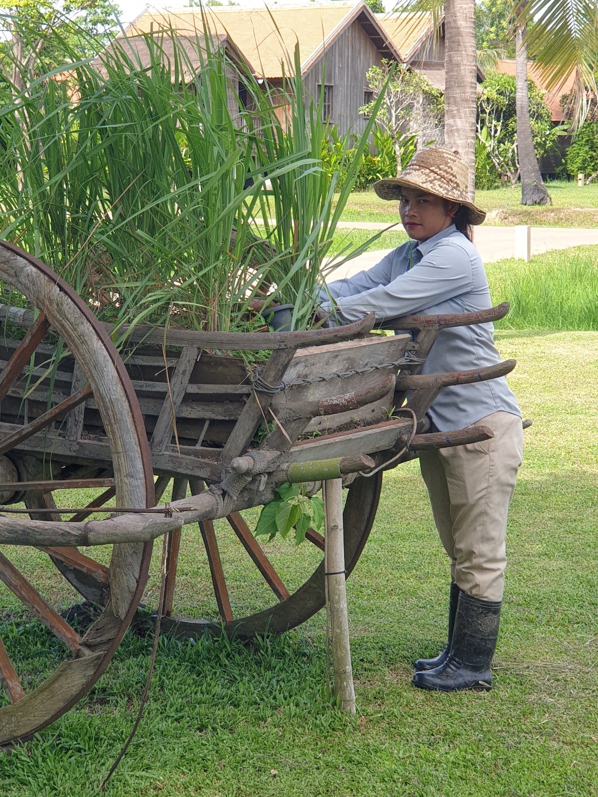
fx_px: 1198
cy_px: 398
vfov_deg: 36.8
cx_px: 299
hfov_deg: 28.0
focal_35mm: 52
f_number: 2.4
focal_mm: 6
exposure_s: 1/239
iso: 100
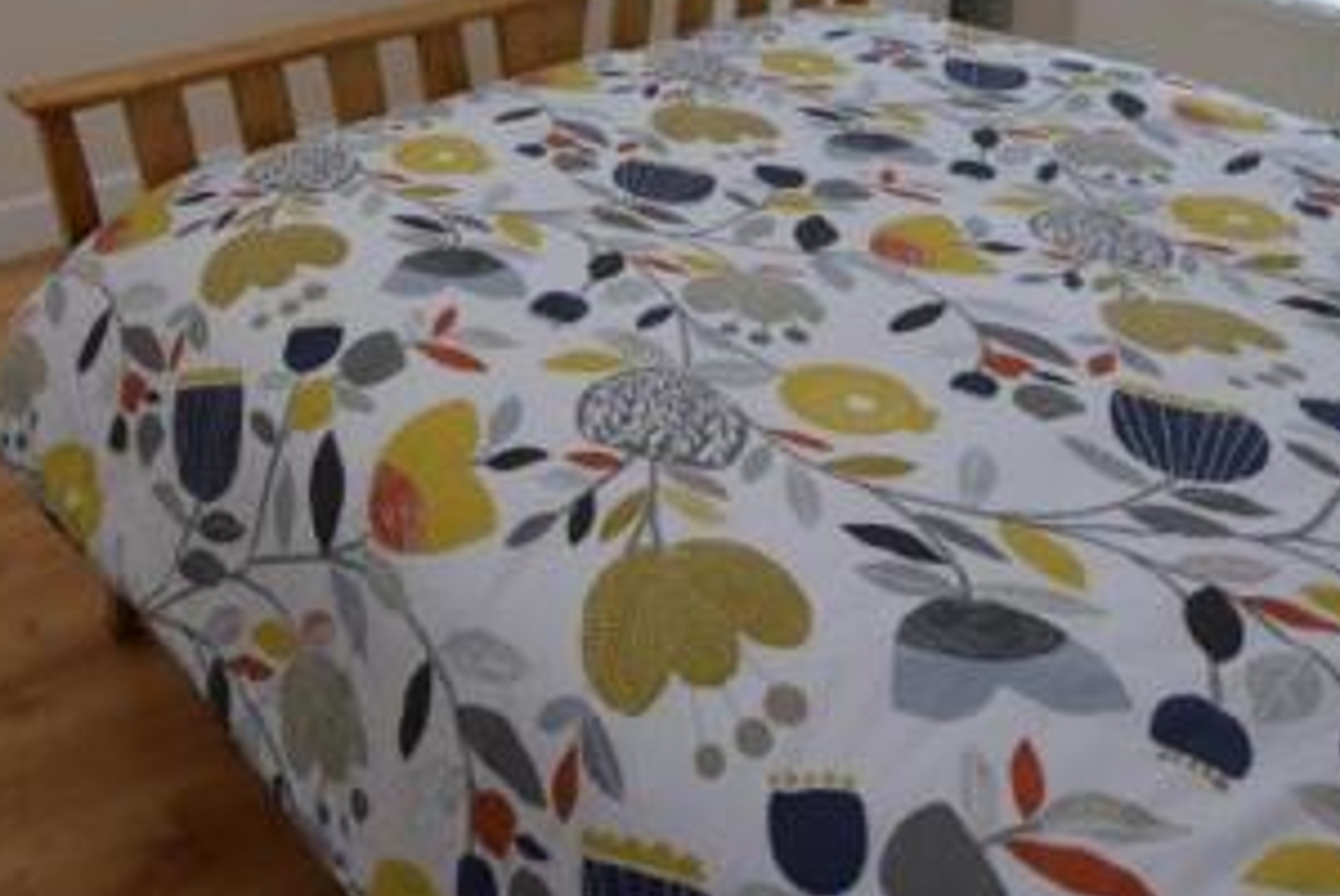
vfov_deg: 33.4
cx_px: 580
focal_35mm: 36
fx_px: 1345
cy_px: -25
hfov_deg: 52.8
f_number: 3.5
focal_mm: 11
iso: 100
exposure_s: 1/40
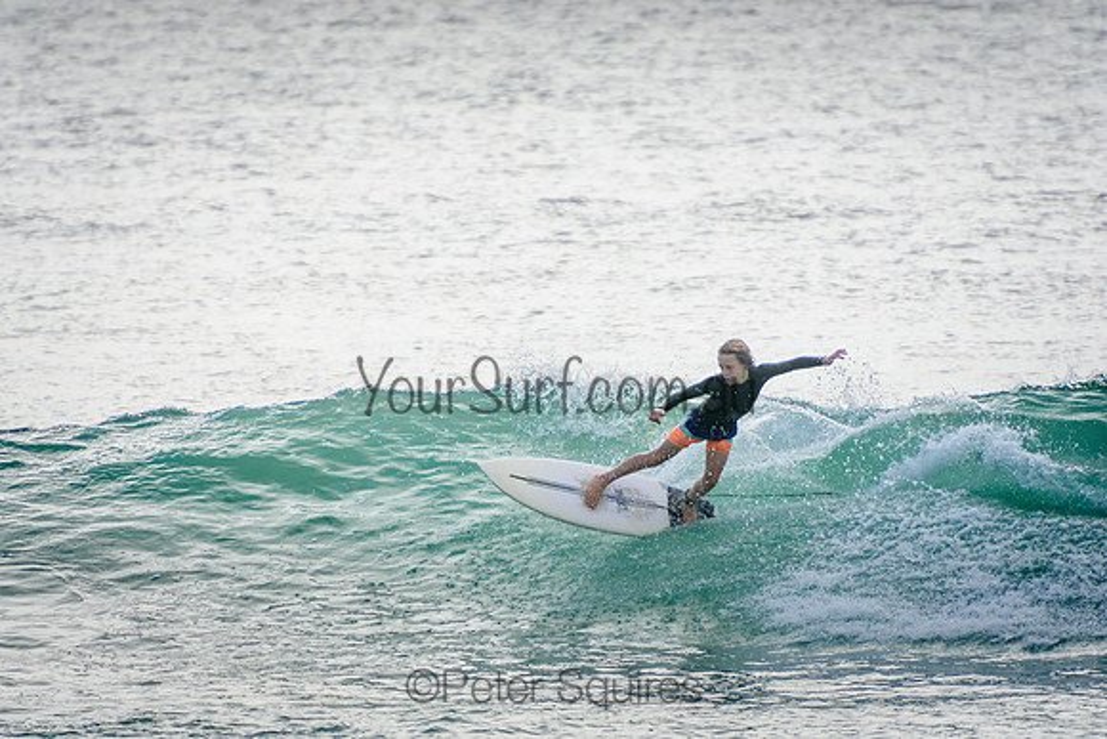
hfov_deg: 3.4
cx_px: 554
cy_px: 370
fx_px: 18453
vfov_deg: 2.3
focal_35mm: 600
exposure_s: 1/2000
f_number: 5.6
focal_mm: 400
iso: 280
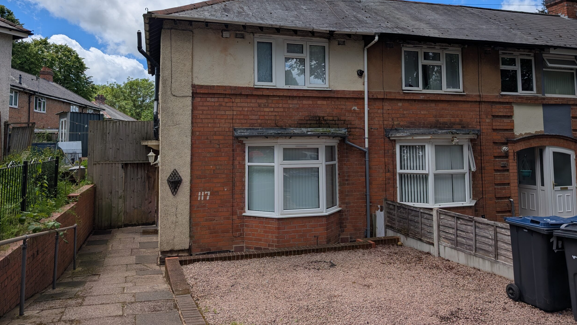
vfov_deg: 42.5
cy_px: 115
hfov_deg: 69.8
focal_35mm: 27
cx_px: 295
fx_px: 413
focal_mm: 6.9
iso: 20
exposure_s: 1/1621
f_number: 1.68
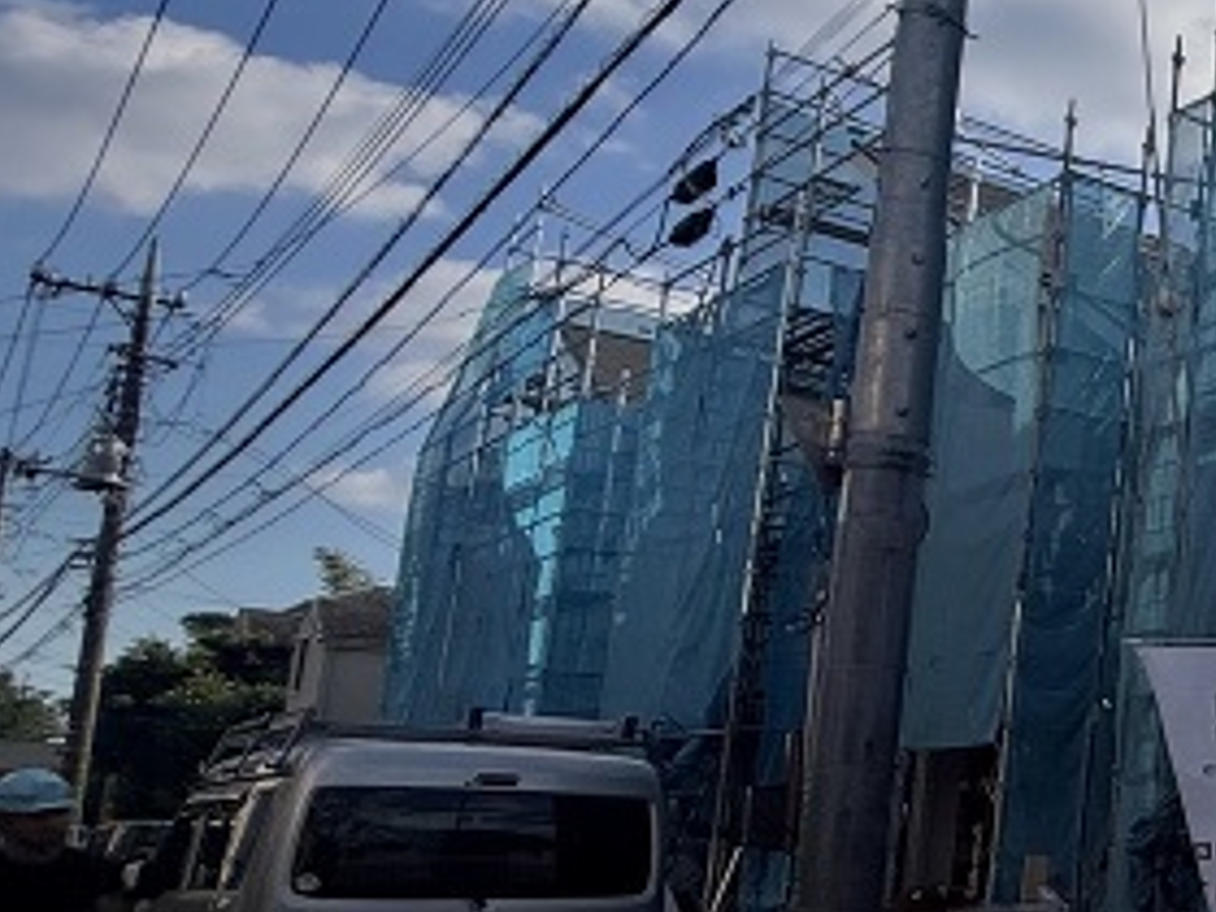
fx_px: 1581
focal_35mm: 45
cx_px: 1950
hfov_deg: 26.1
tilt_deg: +9.9
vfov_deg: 31.9
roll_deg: +1.1
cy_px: 615
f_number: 2.2
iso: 25
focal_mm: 2.22
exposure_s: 1/1431
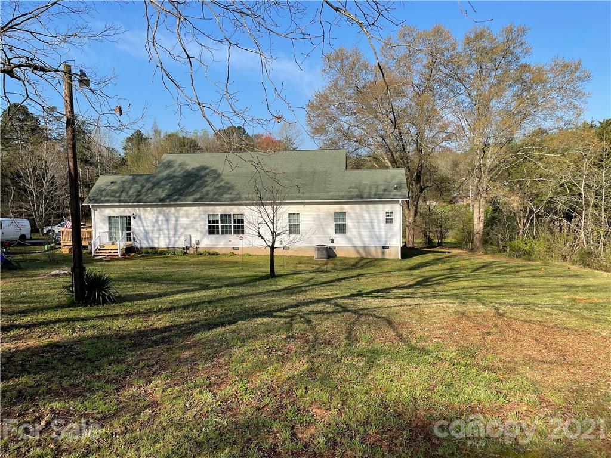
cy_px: 229
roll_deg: +1.4
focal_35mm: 26
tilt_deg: -3.5
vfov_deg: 53.1
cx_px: 306
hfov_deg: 67.3
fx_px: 459
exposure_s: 1/2681
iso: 32
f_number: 1.6
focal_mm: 4.2
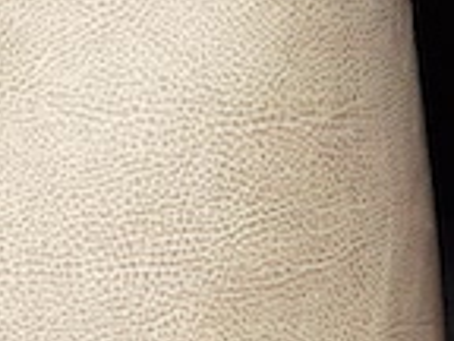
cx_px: 668
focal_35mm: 150
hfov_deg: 12.5
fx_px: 1967
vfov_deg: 9.3
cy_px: 688
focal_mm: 2.91
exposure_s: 1/1040
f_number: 1.9
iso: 40
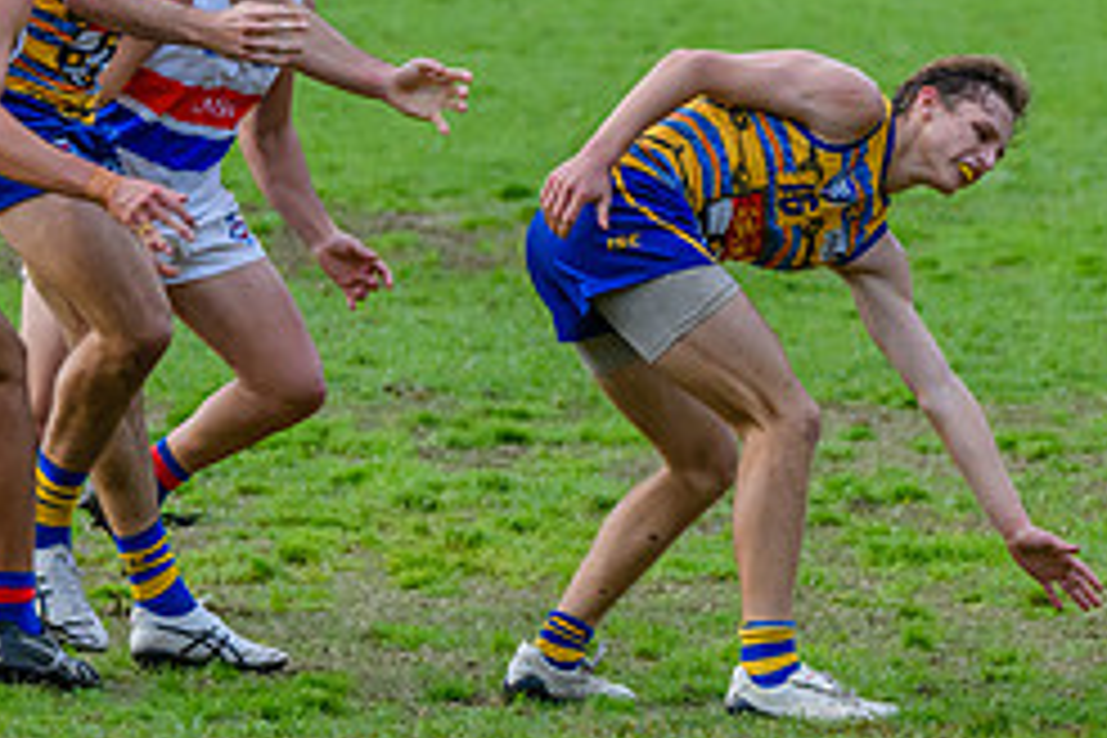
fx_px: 25674
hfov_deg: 2.5
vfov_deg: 1.6
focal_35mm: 835
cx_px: 449
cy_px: 223
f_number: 5.6
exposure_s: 1/1600
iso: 2500
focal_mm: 300
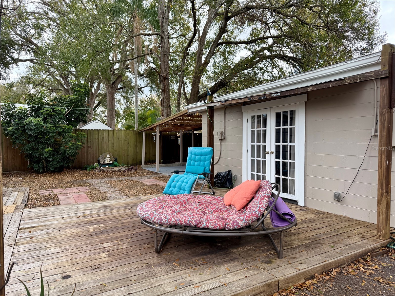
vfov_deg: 56.8
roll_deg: -0.2
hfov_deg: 71.6
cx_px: 198
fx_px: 274
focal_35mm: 24
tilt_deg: -1.0
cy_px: 148
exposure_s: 1/575
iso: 100
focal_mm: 6.76
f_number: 1.78
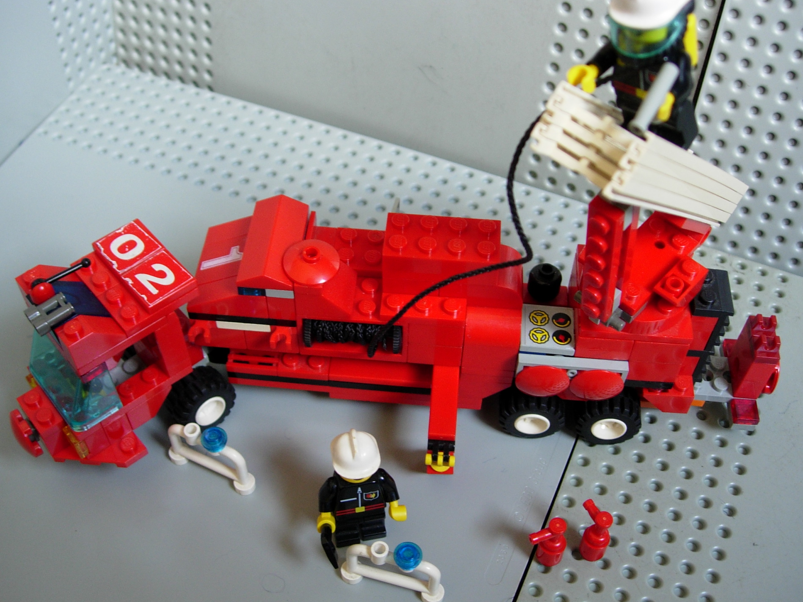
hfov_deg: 45.7
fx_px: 951
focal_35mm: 41
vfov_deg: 35.1
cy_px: 309
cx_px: 379
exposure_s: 1/32
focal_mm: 7.8
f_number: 2.8
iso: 86
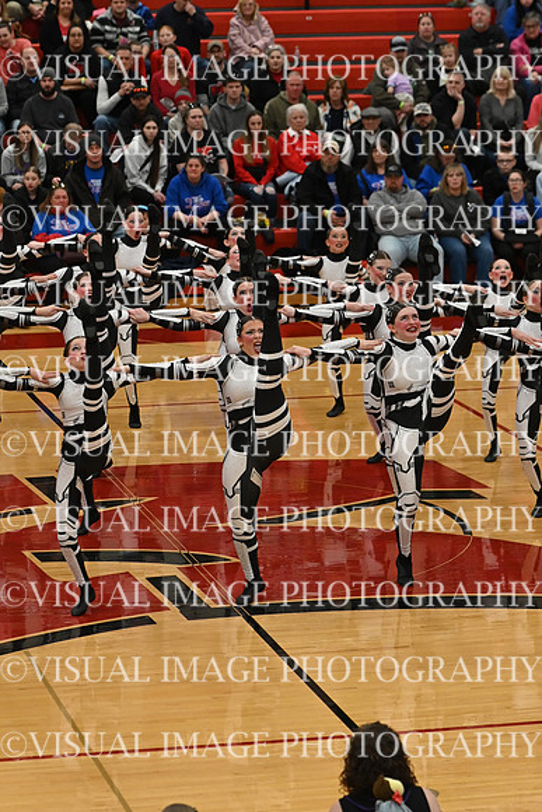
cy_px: 406
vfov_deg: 15.2
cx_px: 271
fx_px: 3047
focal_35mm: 135
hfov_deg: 10.2
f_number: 4
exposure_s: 1/400
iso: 3200
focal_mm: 90
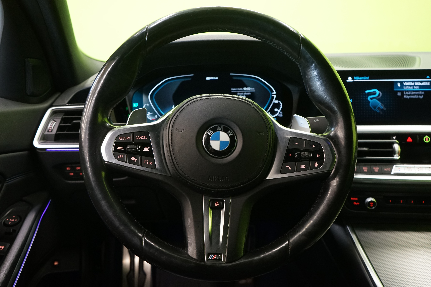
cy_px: 144
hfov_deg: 63.7
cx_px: 216
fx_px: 347
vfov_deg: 45.0
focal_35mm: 29
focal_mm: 29
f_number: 5.6
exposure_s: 1/20
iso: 2500
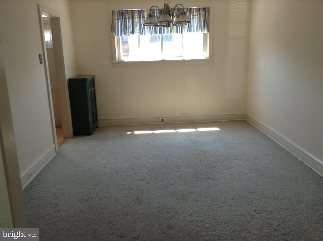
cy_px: 120
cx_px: 162
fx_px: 307
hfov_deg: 55.4
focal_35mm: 33
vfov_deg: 42.8
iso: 32
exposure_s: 1/40
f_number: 2.4
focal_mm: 3.3
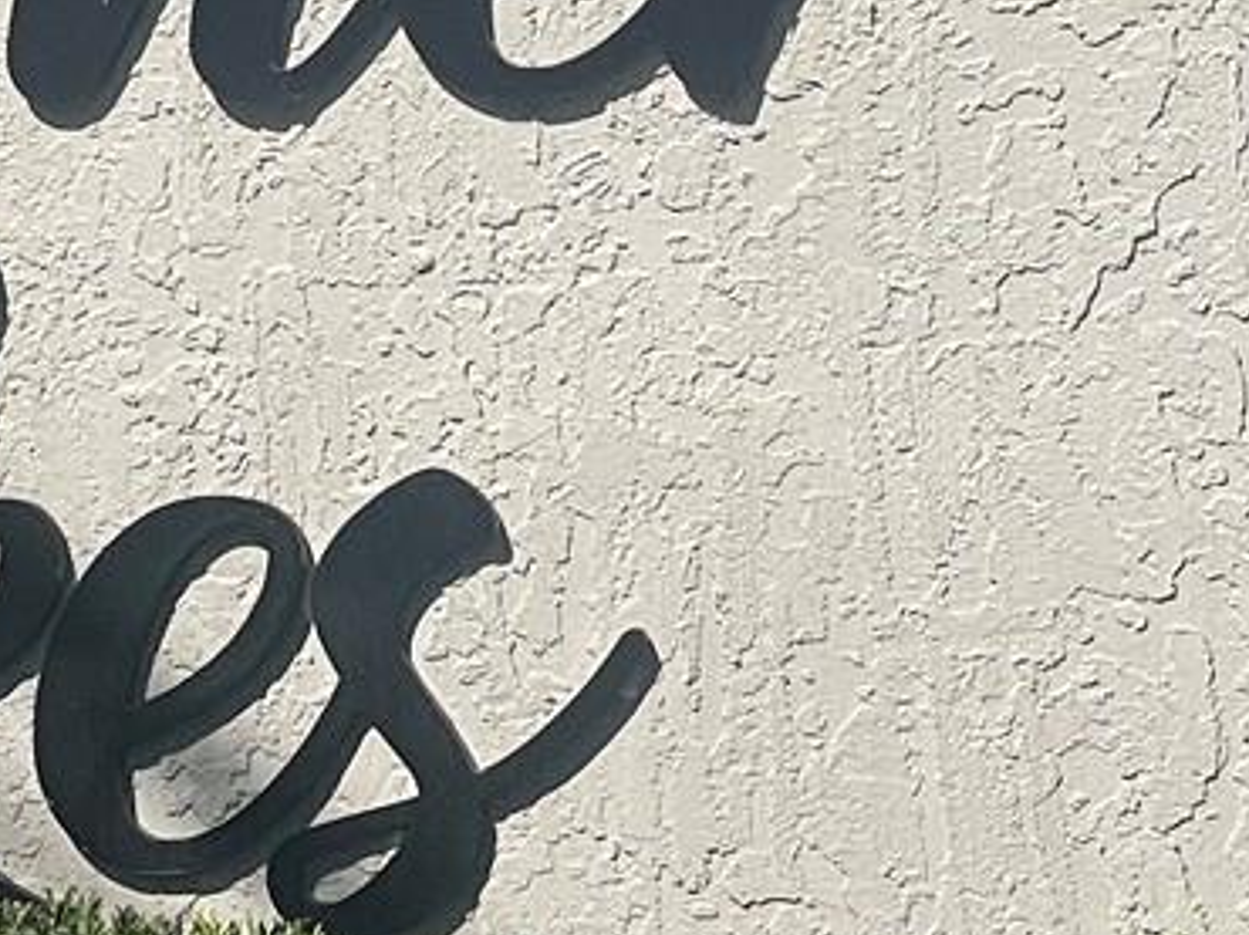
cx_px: -149
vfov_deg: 6.6
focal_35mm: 225
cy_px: -203
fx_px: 8113
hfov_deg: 8.7
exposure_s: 1/2994
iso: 25
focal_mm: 6
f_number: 2
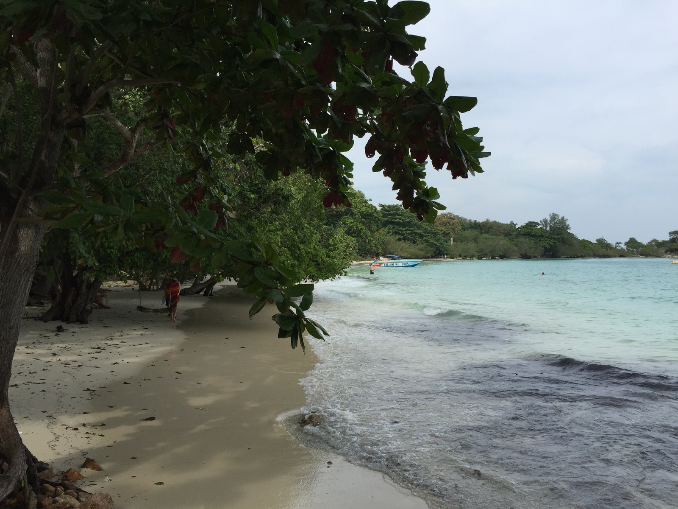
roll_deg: -0.6
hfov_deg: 61.7
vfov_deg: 48.2
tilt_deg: -0.2
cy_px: 254
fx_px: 568
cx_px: 339
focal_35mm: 29
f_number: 2.2
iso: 32
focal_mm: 4.15
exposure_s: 1/1883
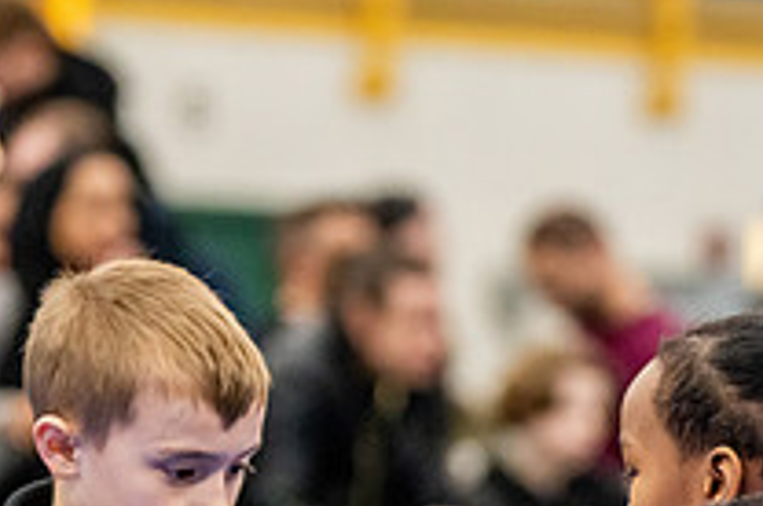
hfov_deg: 6.1
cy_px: 629
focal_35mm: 338
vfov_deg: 4.0
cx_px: 396
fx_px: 7153
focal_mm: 121
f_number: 2.8
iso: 5000
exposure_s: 1/500
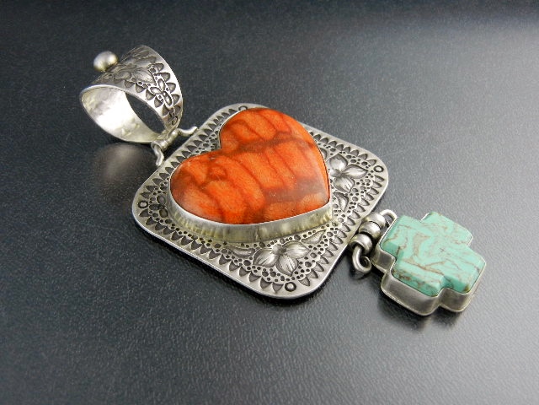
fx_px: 701
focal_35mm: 45
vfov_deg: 32.2
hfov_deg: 42.1
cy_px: 202
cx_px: 270
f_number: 3.8
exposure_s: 1/23.4
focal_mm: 8.1
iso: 400
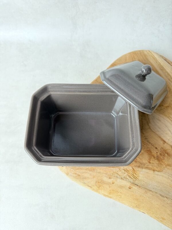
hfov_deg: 56.8
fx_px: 159
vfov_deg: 71.6
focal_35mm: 24
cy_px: 115
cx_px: 86
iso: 250
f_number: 1.78
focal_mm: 6.76
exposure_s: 1/50
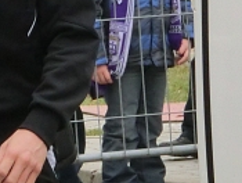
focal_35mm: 865
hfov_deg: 2.3
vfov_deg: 1.7
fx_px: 6060
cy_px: -100
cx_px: -11
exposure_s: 1/500
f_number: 5.8
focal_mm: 38.6
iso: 800
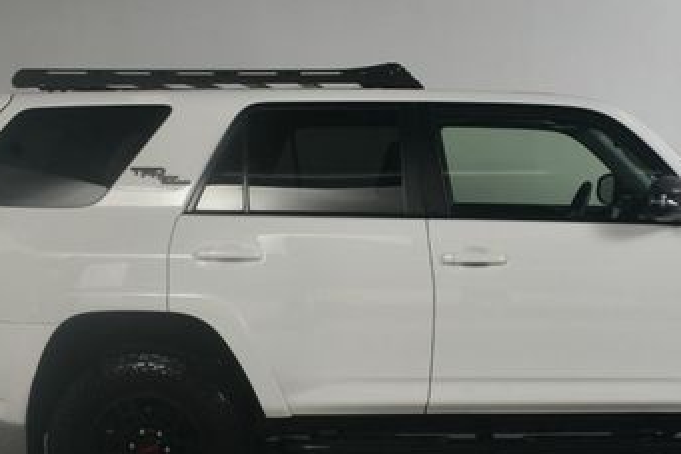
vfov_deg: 21.1
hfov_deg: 31.1
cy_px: 344
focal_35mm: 64
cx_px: 459
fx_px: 1211
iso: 100
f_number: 14
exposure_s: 1/160
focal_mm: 23
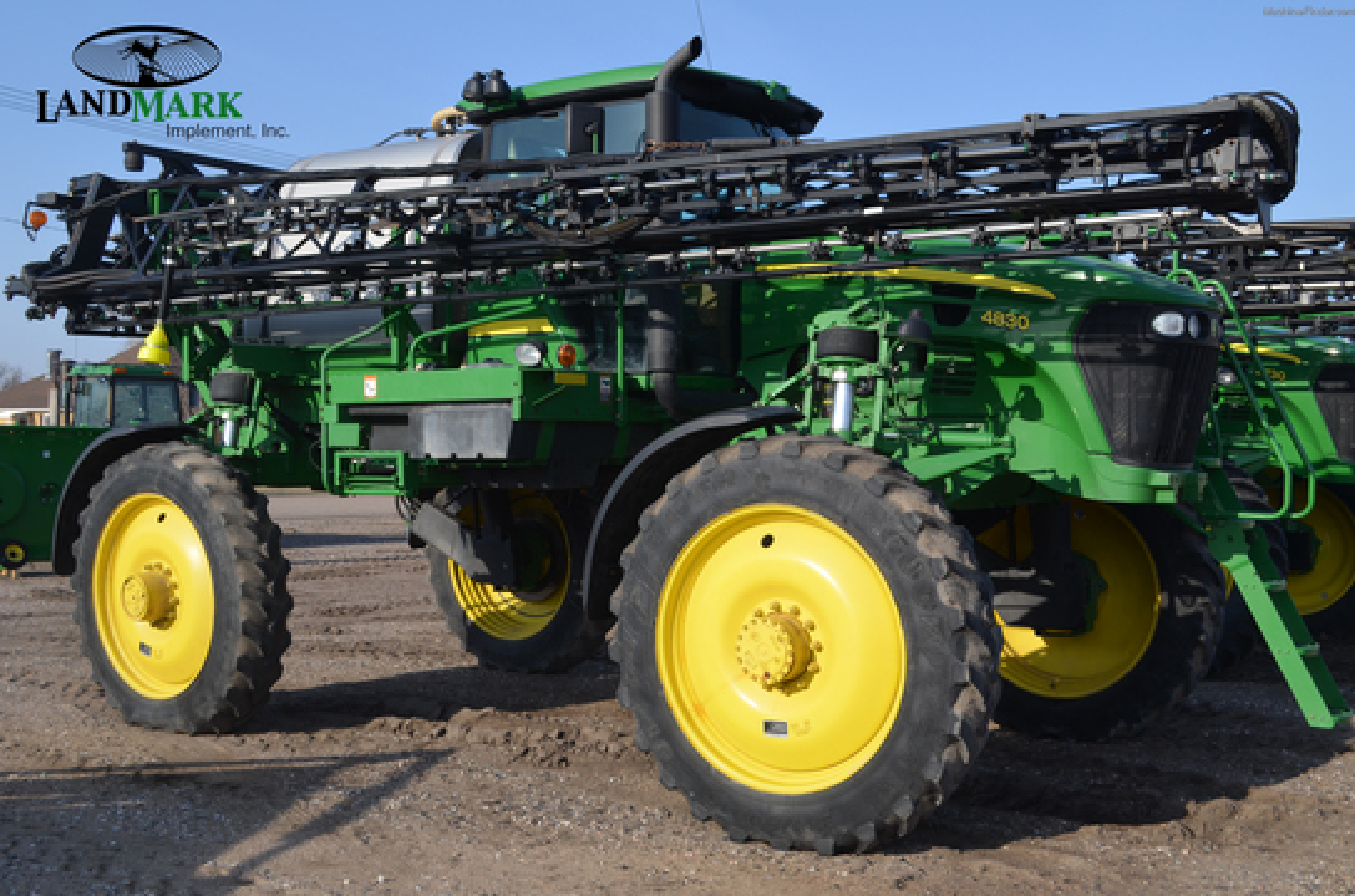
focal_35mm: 39
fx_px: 1464
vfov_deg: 34.0
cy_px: 448
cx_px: 678
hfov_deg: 49.7
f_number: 8
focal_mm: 26
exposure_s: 1/250
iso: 125
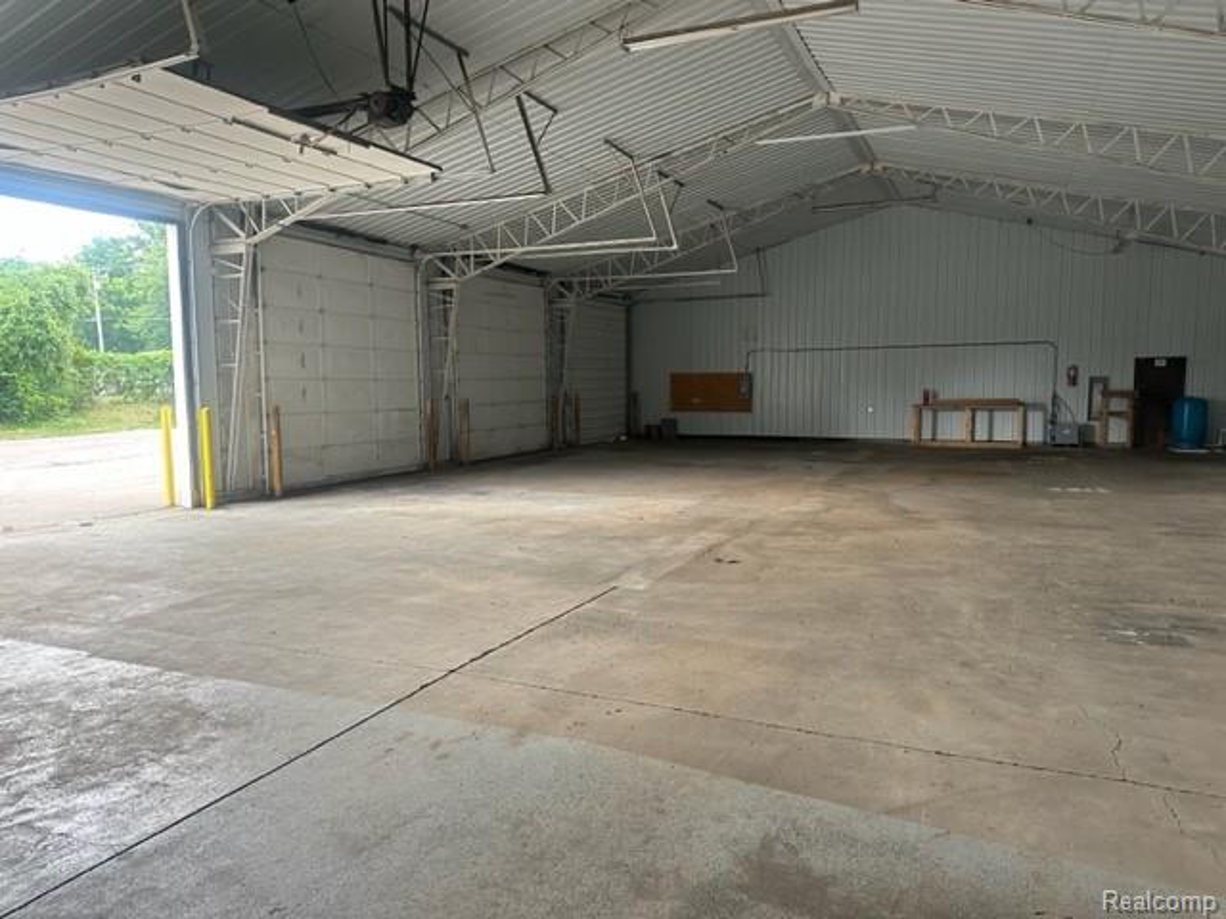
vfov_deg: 56.8
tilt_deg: -6.6
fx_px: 850
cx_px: 613
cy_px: 460
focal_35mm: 24
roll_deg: +0.1
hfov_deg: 71.6
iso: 160
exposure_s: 1/121
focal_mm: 6.86
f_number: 1.78
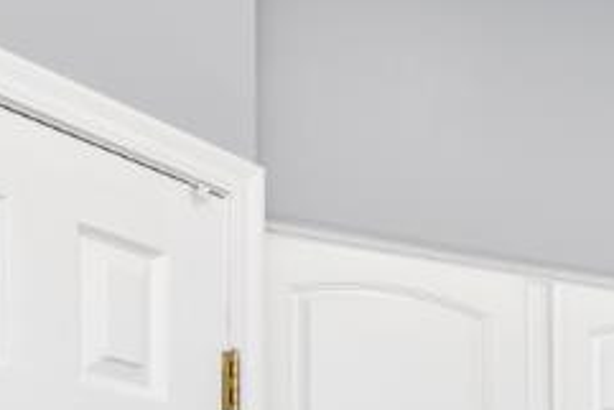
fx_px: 1485
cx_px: 1516
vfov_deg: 14.1
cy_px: 718
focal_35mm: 87
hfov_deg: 14.3
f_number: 10
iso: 400
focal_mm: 14
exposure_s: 1/160
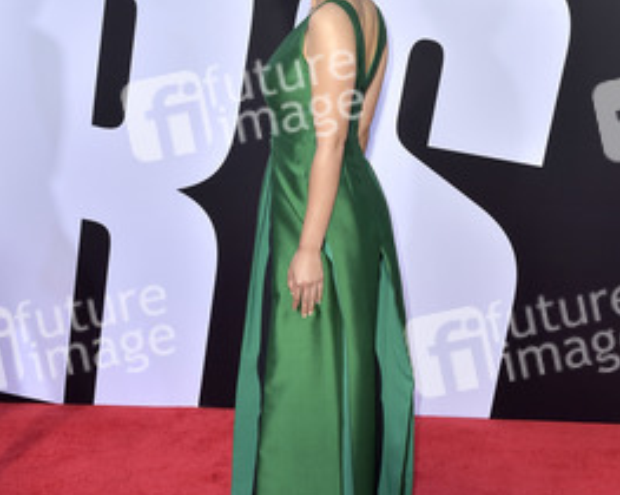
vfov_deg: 30.2
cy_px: 224
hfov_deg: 37.4
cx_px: 312
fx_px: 917
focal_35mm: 50
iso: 320
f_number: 6.3
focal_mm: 35
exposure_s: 1/250
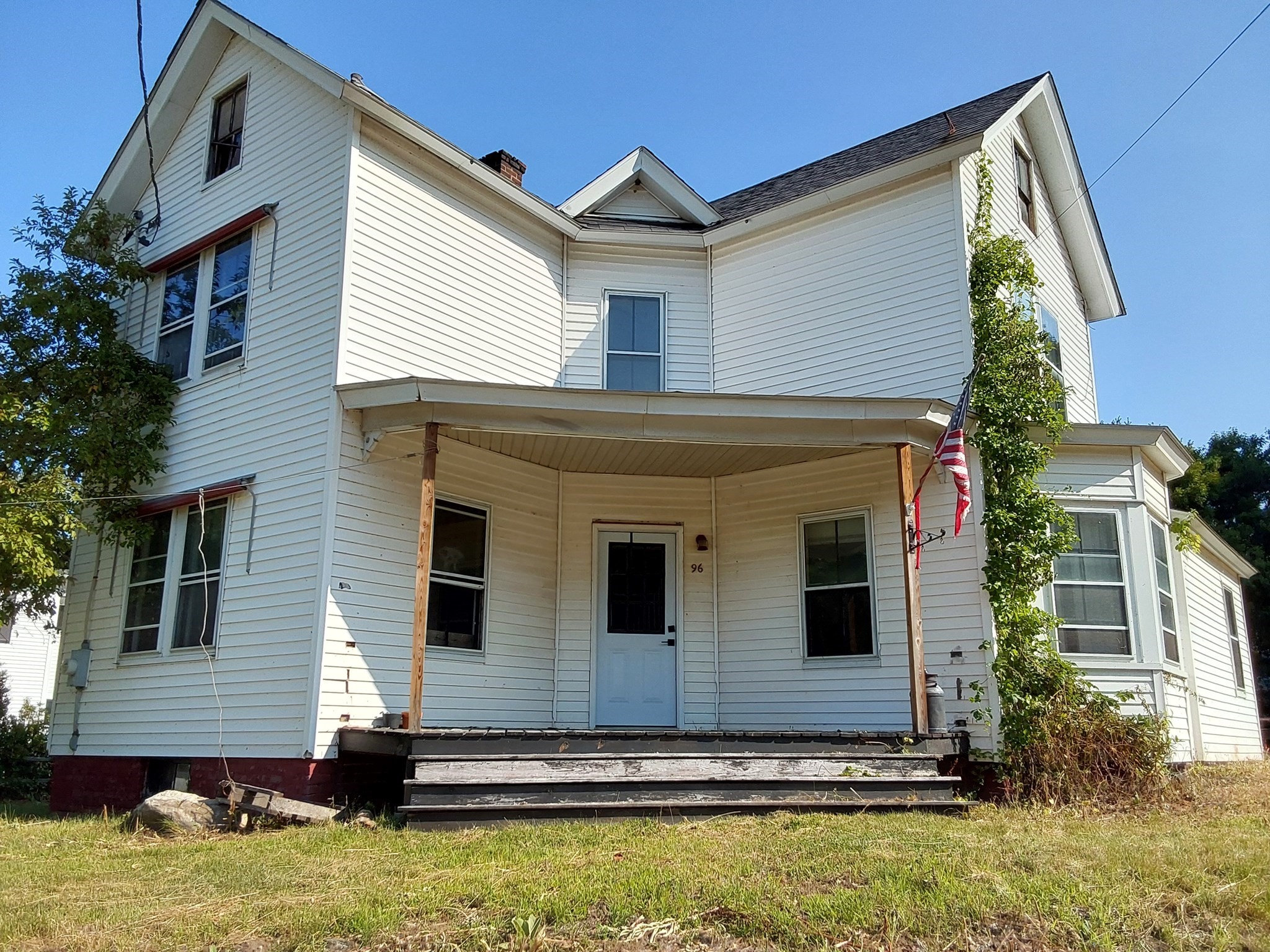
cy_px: 476
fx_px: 1027
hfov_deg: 63.4
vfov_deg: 49.7
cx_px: 635
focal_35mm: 28
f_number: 1.9
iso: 50
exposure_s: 1/1862
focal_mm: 2.91
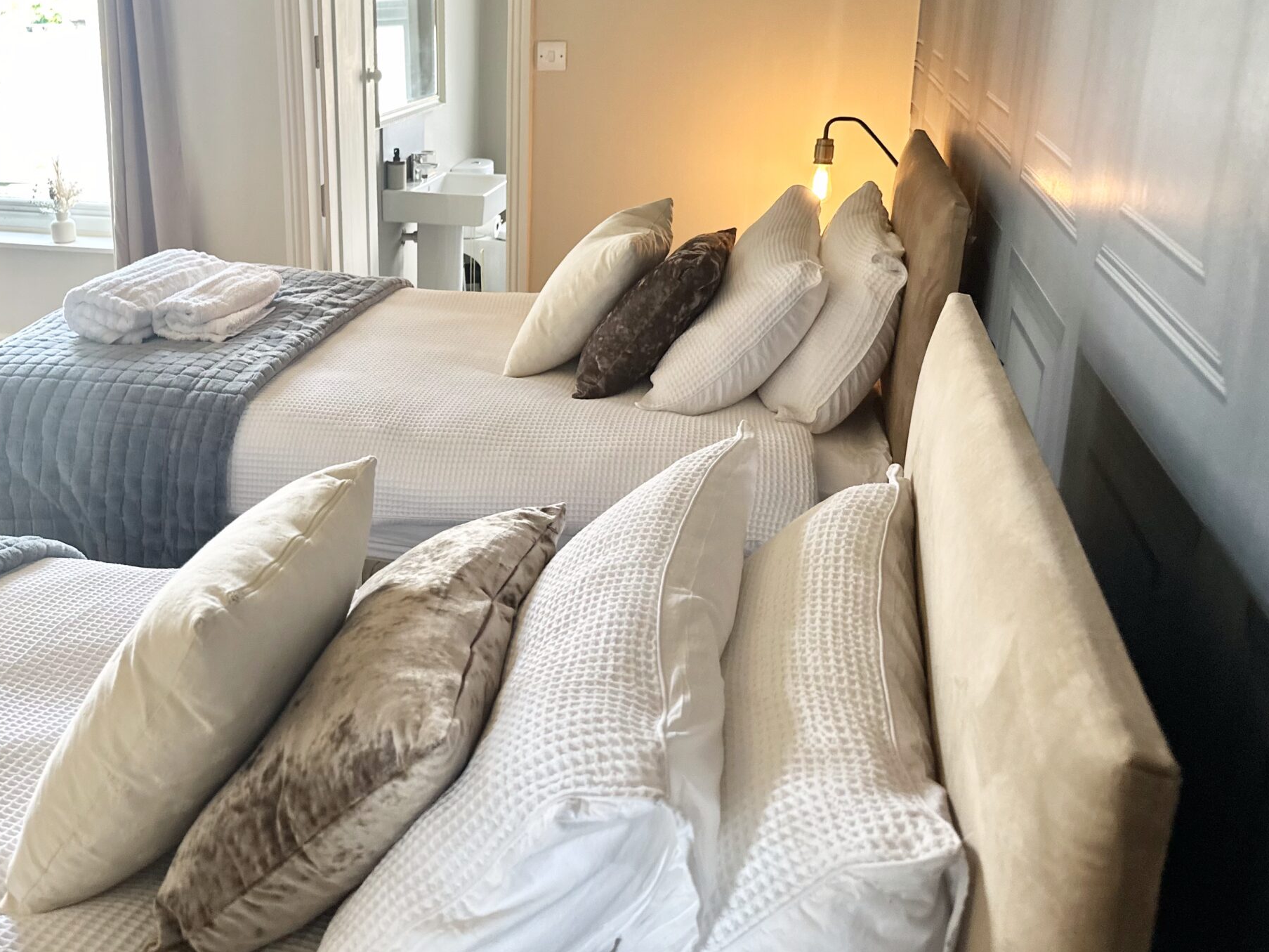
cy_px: 280
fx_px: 1246
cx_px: 383
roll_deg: +1.0
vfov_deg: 41.0
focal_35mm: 34
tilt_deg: -14.2
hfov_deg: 52.5
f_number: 1.78
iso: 160
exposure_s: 1/100
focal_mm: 6.86
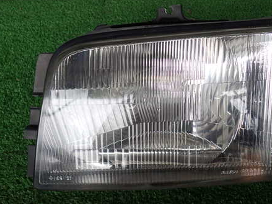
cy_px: 106
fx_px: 322
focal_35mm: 41
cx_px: 159
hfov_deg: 45.6
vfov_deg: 35.1
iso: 100
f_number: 2.3
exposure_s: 1/100
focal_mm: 5.4
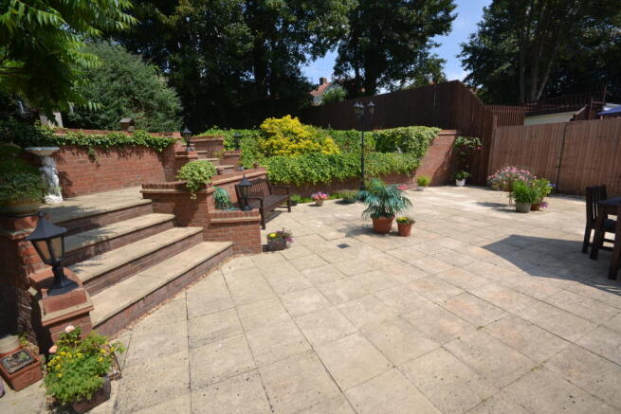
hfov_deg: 100.4
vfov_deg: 77.4
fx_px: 259
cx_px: 310
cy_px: 207
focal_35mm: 15
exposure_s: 1/250
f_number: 8
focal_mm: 10
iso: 100
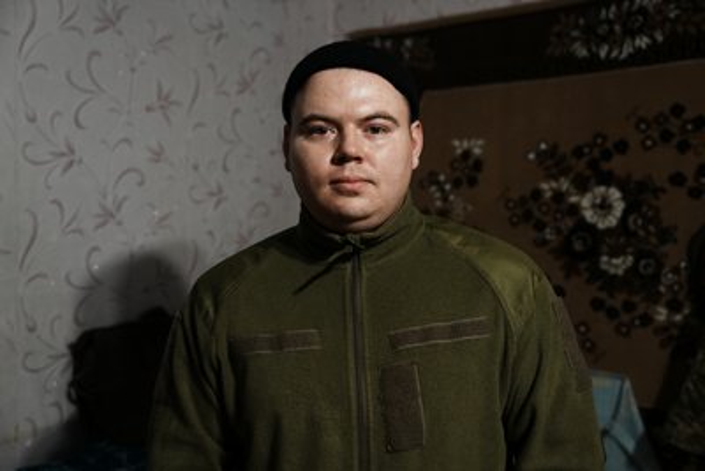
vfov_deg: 36.9
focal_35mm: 36
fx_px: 705
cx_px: 352
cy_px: 236
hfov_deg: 53.1
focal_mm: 36
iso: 1600
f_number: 2.8
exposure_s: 1/50
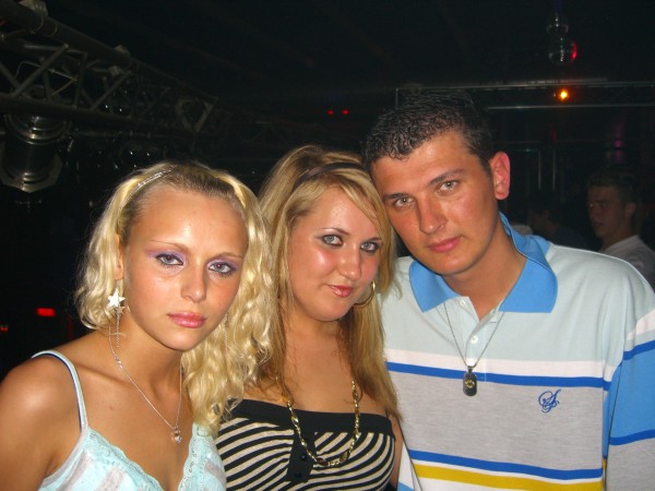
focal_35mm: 38
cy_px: 246
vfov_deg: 37.7
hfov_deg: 49.0
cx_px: 328
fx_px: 719
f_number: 2.8
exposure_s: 1/60
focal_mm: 7.9
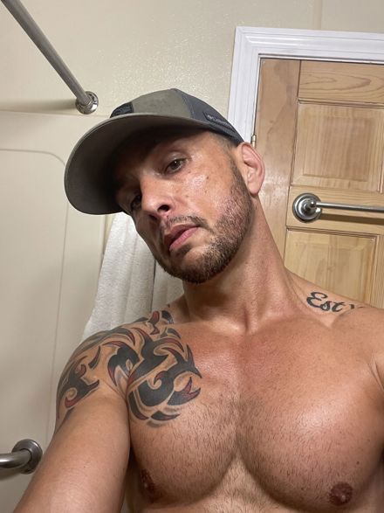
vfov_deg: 60.0
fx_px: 444
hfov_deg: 46.8
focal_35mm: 30
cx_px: 192
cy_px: 256
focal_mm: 2.71
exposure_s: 1/60
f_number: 2.2
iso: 160
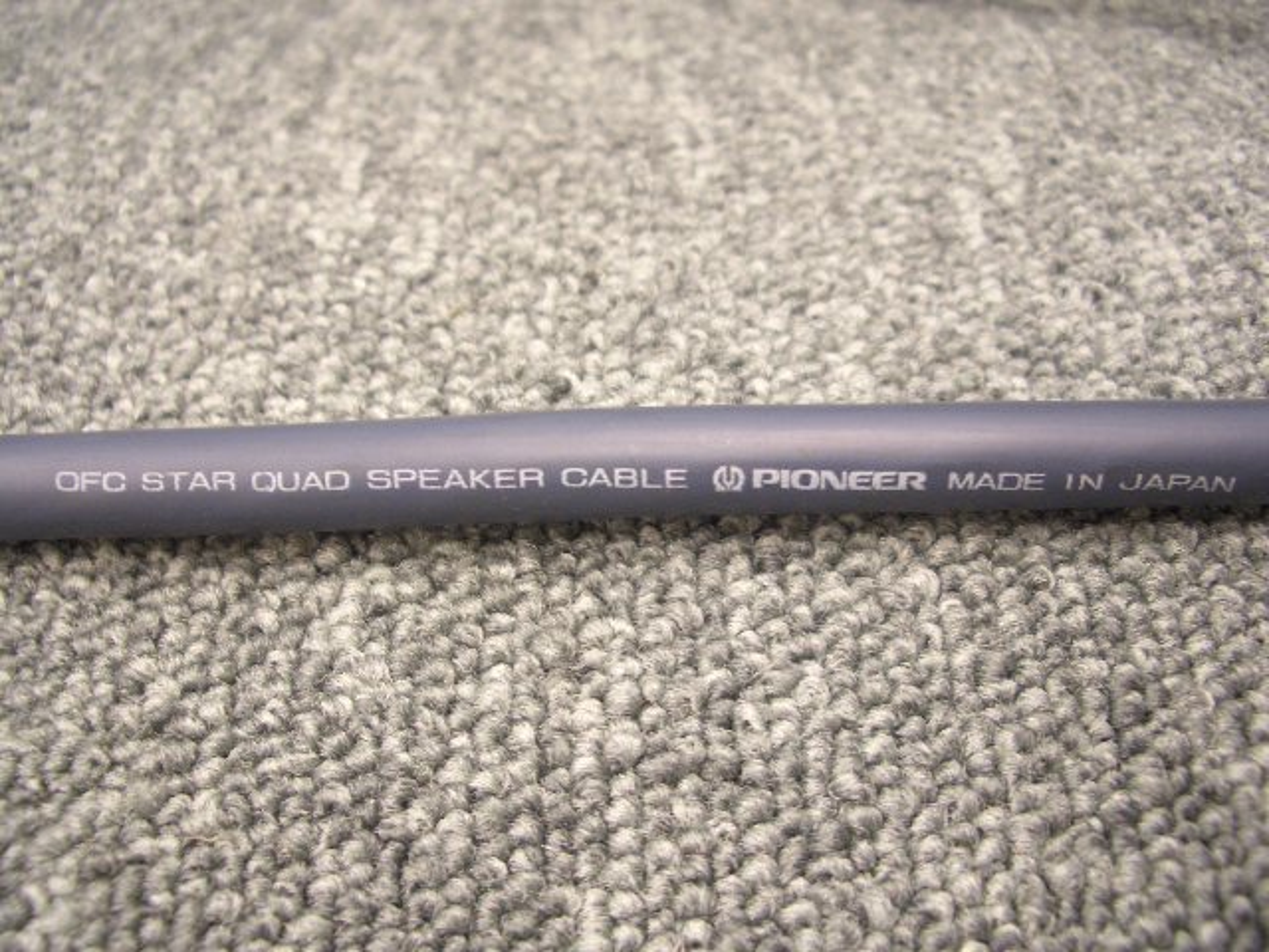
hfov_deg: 52.6
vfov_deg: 40.7
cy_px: 476
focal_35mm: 35
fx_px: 1283
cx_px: 634
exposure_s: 1/8
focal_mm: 5.8
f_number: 2.6
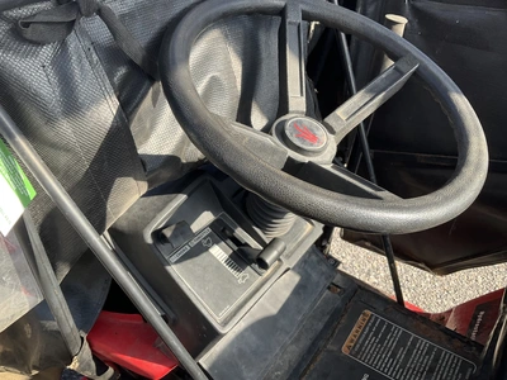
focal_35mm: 29
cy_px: 190
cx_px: 254
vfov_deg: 48.2
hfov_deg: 61.7
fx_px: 425
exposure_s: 1/257
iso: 25
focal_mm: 3
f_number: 1.8
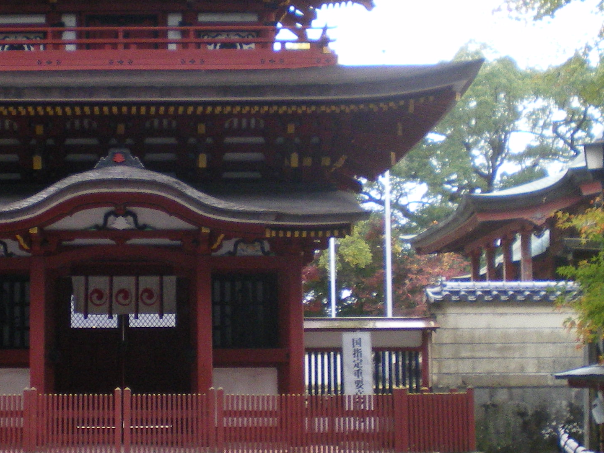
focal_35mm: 81
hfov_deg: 23.8
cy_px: 187
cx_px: 125
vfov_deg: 18.2
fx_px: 1413
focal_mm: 6.3
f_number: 3.1
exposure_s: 1/50
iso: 250
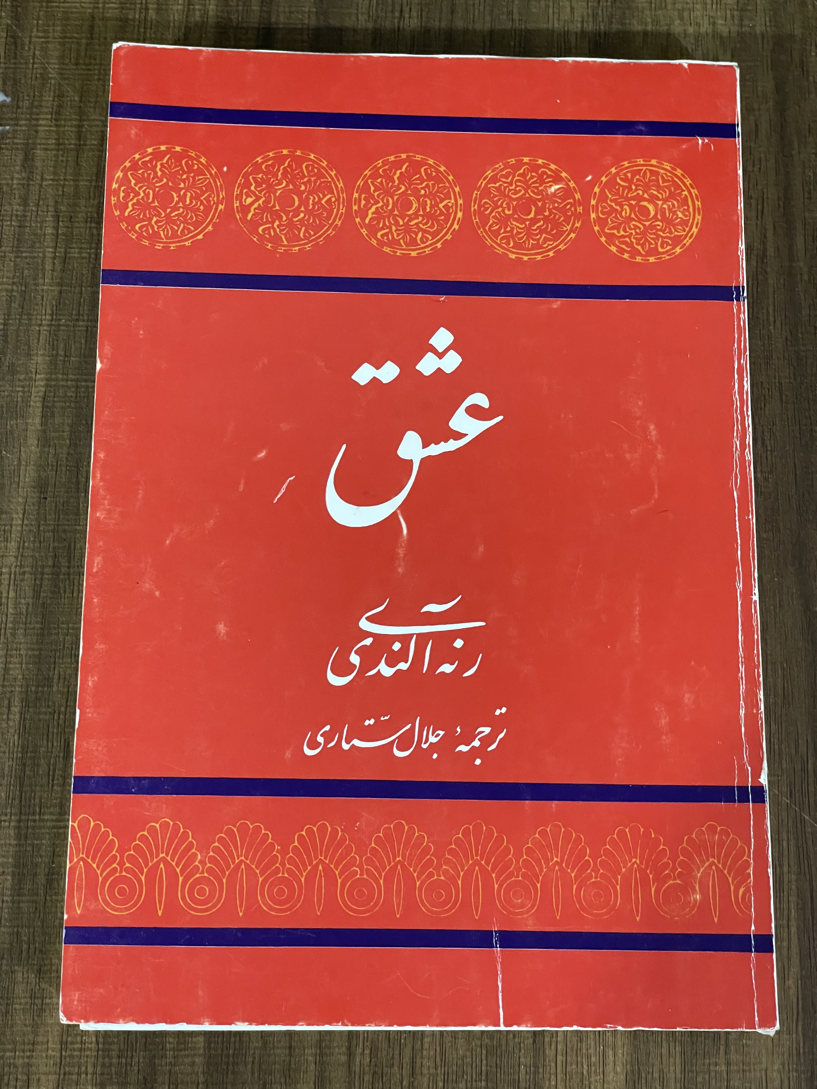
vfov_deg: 36.8
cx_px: 408
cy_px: 544
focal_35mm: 52
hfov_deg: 28.0
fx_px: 1636
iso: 1000
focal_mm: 6
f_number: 2
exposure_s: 1/37
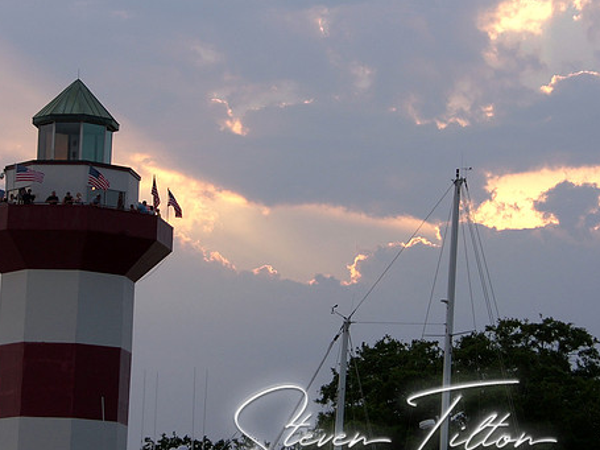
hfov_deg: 12.9
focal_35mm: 153
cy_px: 210
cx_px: 258
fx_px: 2651
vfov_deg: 9.7
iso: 50
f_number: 3.5
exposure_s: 1/250
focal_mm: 31
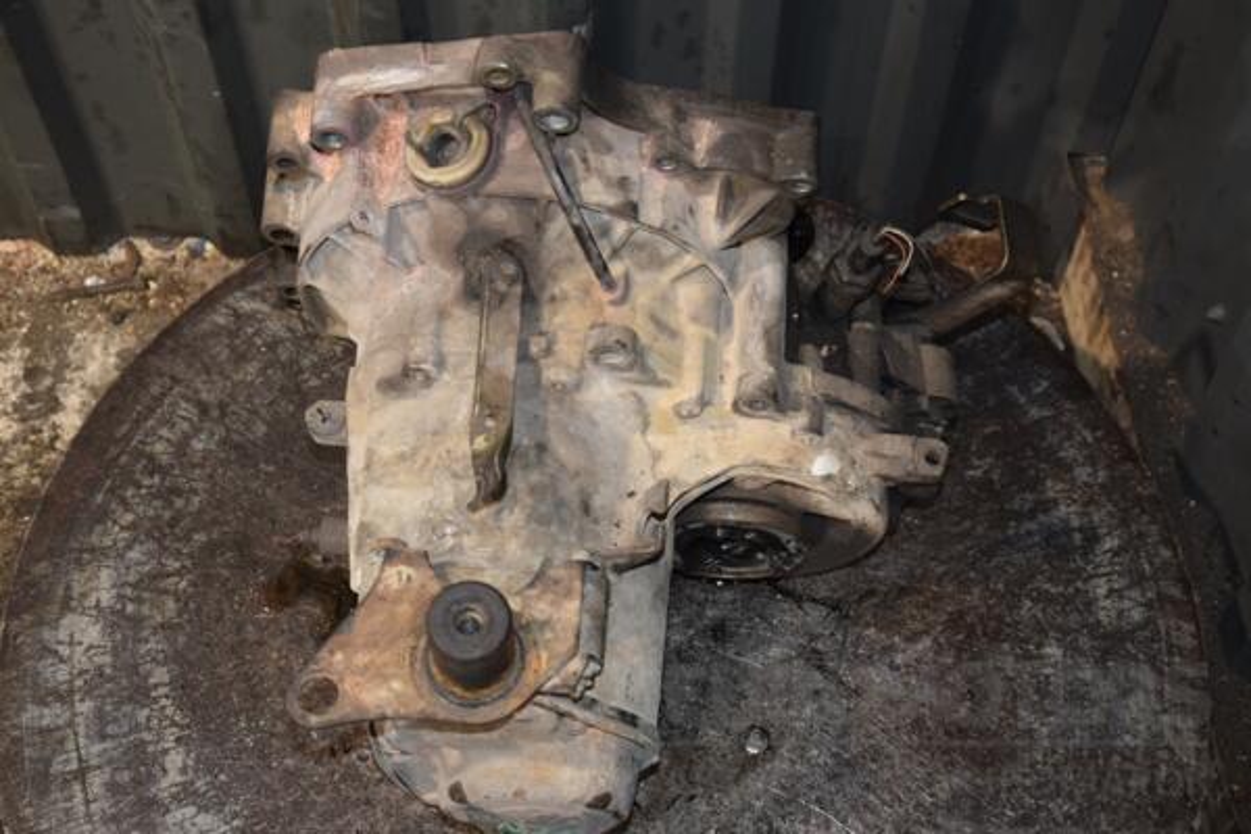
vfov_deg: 23.8
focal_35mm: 57
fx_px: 1981
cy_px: 417
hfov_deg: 35.1
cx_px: 626
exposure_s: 1/50
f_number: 4.5
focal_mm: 38
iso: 800
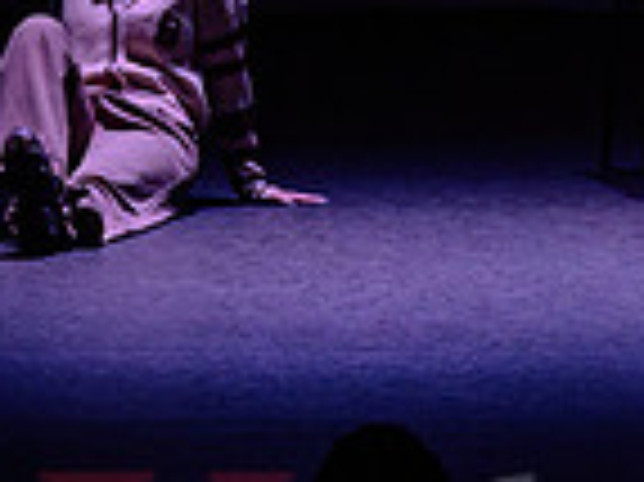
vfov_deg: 3.2
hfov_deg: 4.2
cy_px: -313
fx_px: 8681
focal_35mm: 467
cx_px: 1250
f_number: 2.8
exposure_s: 1/250
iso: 1250
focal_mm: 90
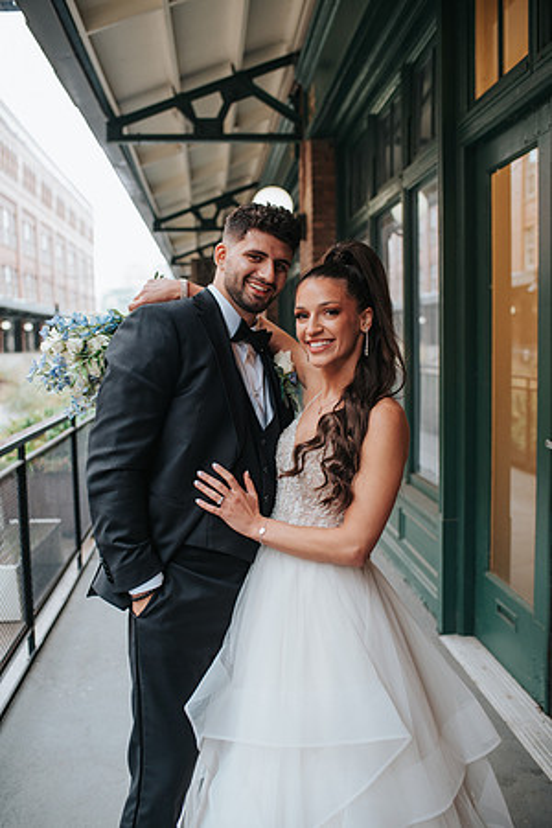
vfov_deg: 54.4
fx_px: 805
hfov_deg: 37.9
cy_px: 414
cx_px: 276
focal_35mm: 35
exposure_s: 1/125
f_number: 2.8
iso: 560
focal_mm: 35
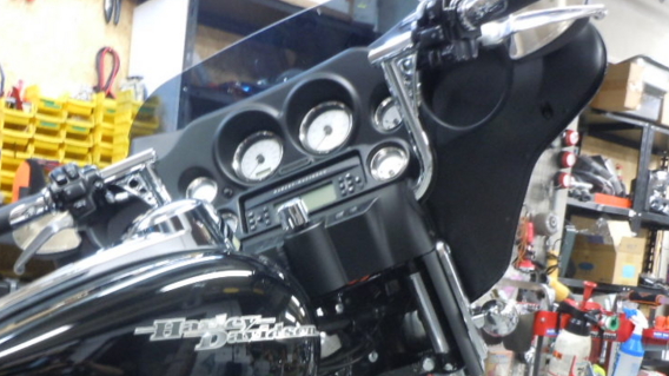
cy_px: 311
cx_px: 284
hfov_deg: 47.2
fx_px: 762
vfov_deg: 27.0
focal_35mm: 43
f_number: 3.7
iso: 400
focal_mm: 5
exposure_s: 1/8
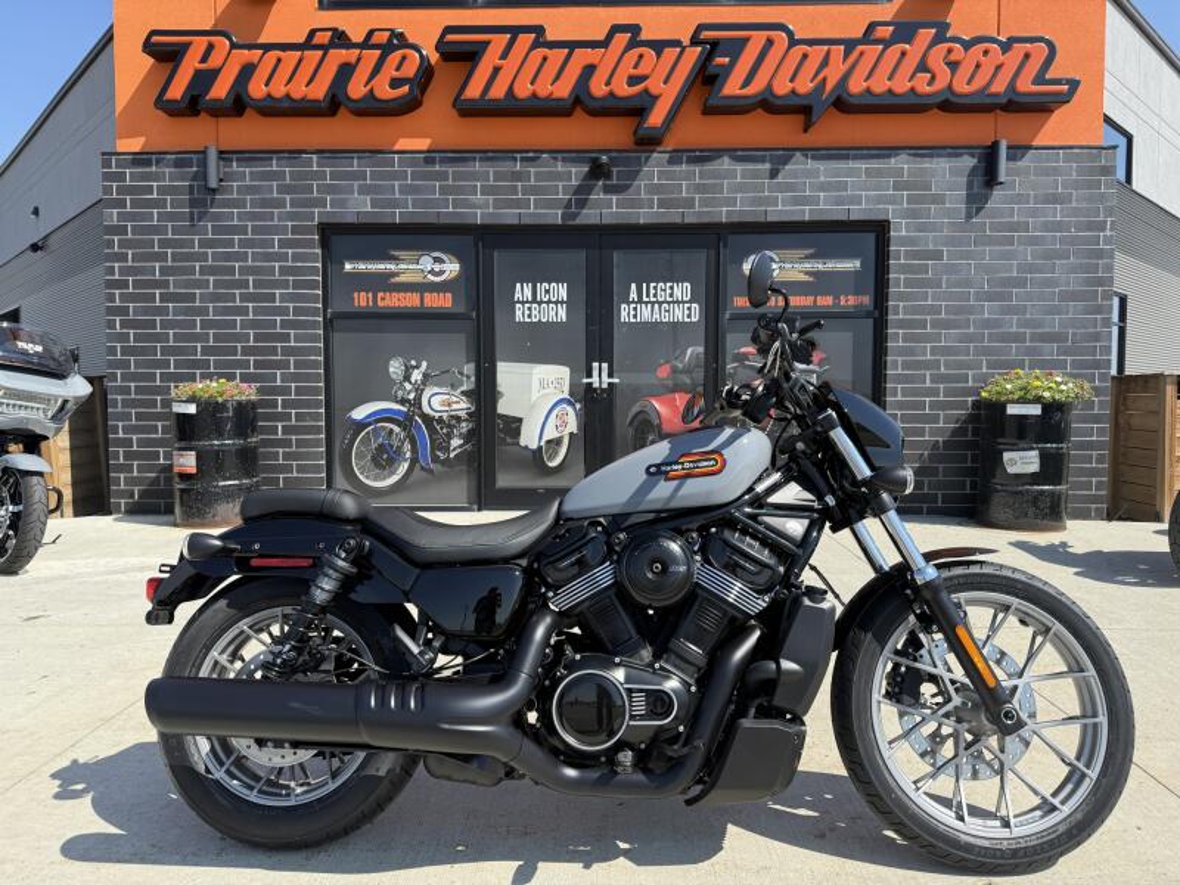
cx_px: 590
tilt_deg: -2.9
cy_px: 442
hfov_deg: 71.6
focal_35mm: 24
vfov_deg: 56.8
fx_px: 818
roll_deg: -0.6
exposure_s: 1/2525
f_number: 1.78
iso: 80
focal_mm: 6.76
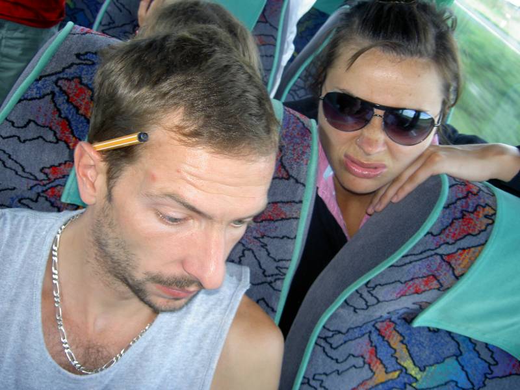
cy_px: 195
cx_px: 260
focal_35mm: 39
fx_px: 586
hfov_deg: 47.9
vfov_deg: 36.8
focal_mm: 8
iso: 100
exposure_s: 1/60
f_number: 2.8
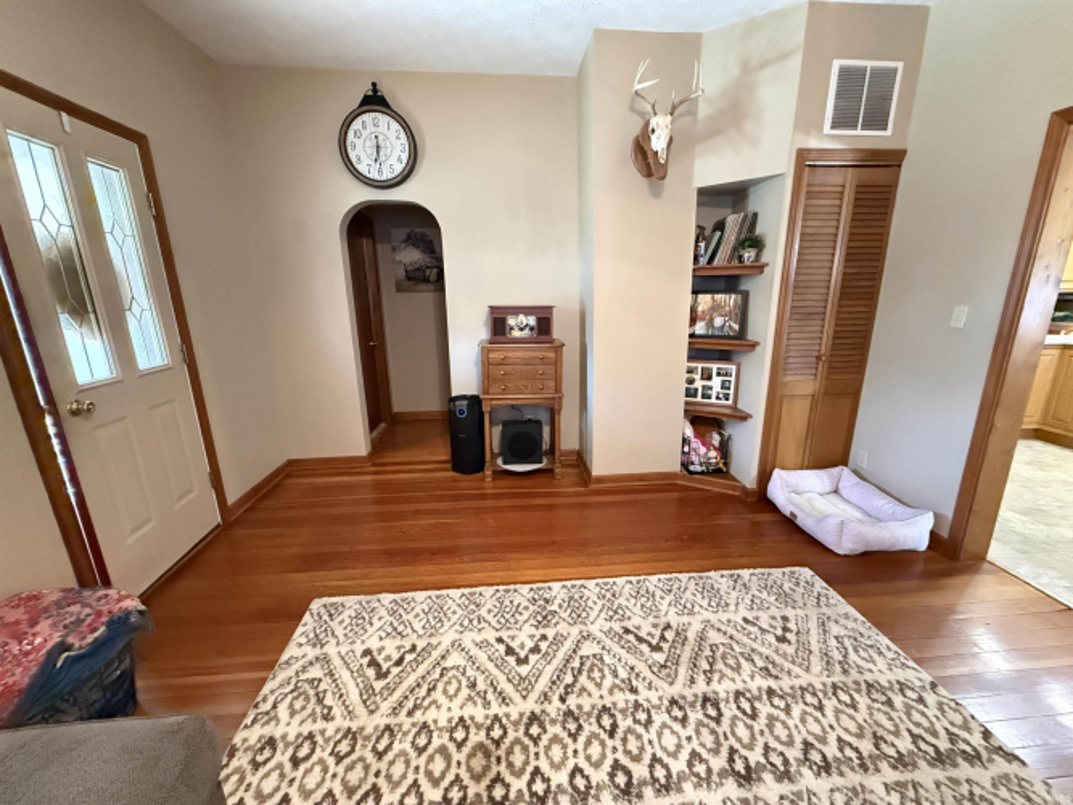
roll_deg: +0.7
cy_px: 402
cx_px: 536
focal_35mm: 14
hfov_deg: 102.1
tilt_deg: -14.1
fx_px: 434
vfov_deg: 85.7
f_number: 2.2
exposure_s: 1/60
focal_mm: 2.22
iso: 1600
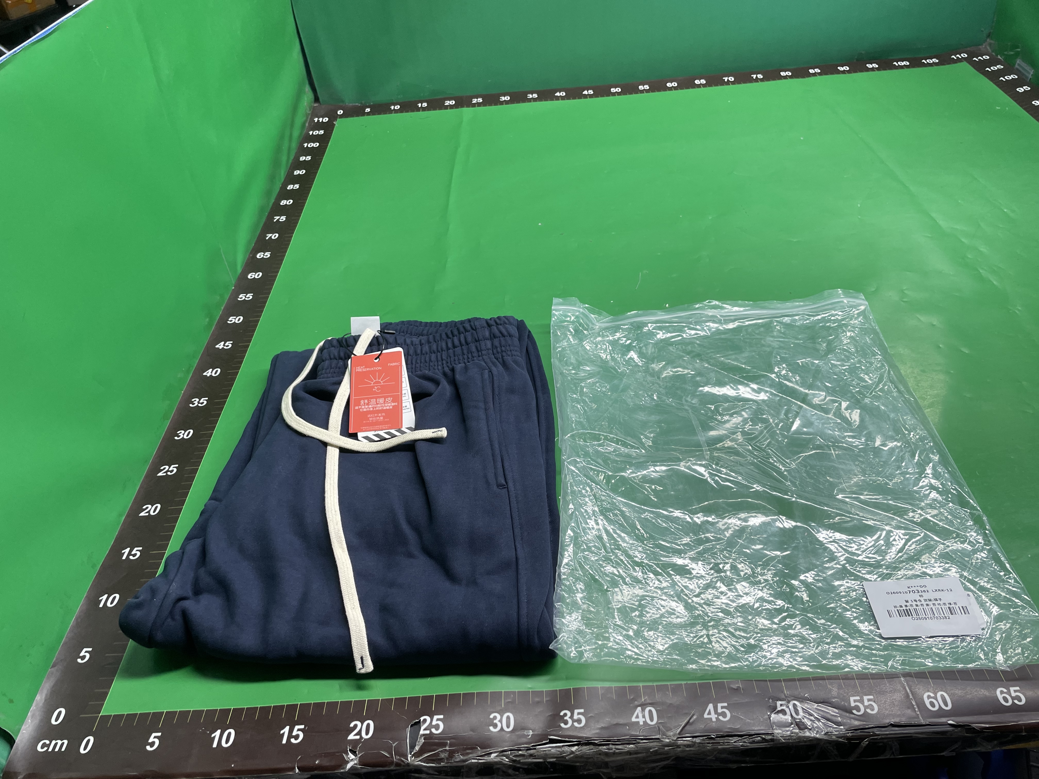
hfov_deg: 67.3
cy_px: 390
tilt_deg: -39.0
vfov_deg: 53.1
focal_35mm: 26
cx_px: 520
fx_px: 780
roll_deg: +6.2
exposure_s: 1/100
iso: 100
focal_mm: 4.2
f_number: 1.6
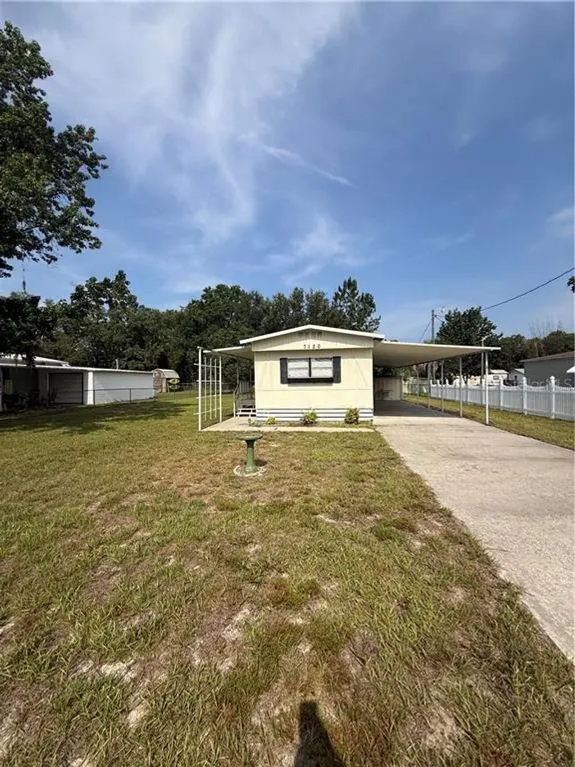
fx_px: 310
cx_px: 288
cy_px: 384
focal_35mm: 14
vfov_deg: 102.1
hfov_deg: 85.7
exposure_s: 1/3125
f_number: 2.2
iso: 50
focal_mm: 2.22
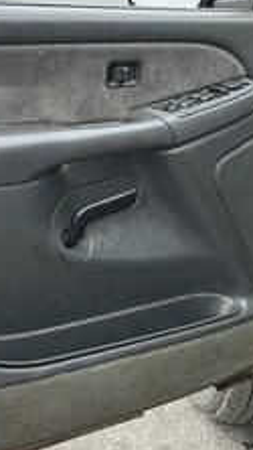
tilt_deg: -19.6
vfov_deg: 37.8
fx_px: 655
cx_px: 22
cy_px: 225
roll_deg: +1.3
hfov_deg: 21.3
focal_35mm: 55
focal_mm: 3
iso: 25
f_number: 1.8
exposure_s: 1/122
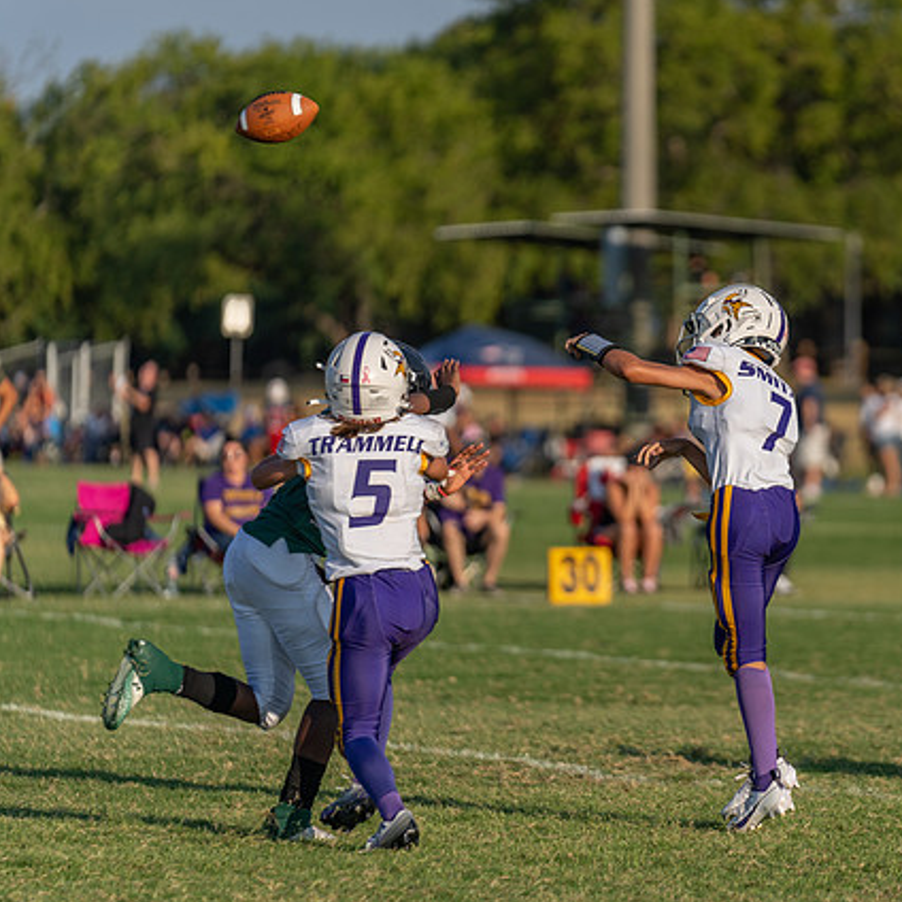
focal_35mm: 287
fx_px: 8461
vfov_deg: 6.1
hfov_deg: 6.1
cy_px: 483
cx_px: 683
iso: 100
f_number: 2.8
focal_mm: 200
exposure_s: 1/2000
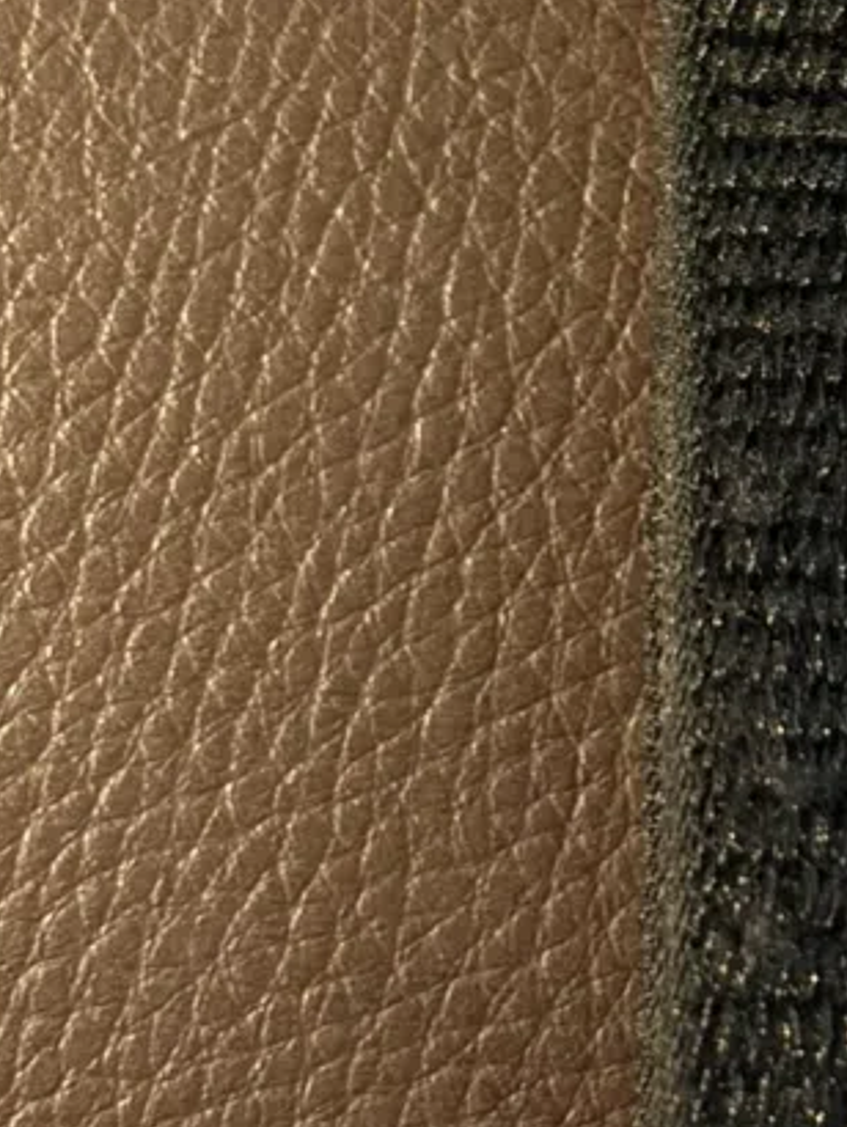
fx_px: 5638
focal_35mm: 173
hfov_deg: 8.5
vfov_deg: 11.0
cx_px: 883
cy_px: -551
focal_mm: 5.96
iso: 160
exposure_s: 1/33
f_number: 1.6
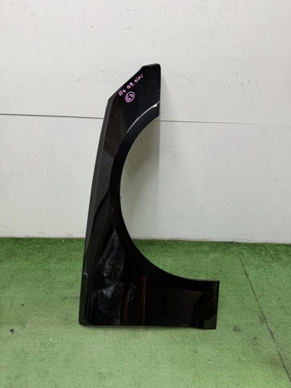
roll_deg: -2.0
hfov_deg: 56.8
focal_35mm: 24
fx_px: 269
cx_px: 146
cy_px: 194
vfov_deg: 71.6
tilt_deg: -30.8
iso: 100
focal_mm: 6.76
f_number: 1.78
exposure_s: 1/100
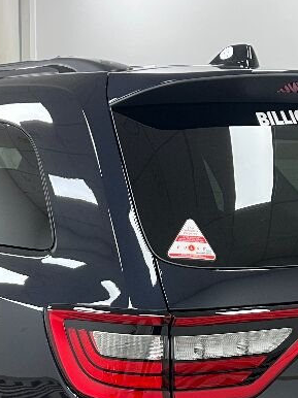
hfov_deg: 21.2
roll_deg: +0.2
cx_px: 110
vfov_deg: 27.1
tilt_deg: -15.5
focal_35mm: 69
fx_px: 793
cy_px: 368
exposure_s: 1/60
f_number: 1.5
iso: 125
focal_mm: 5.7
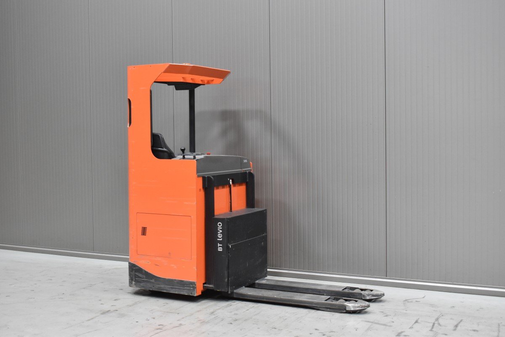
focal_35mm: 45
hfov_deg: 43.6
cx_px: 252
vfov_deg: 29.9
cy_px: 168
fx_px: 631
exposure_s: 1/25
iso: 1250
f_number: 5.6
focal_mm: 30
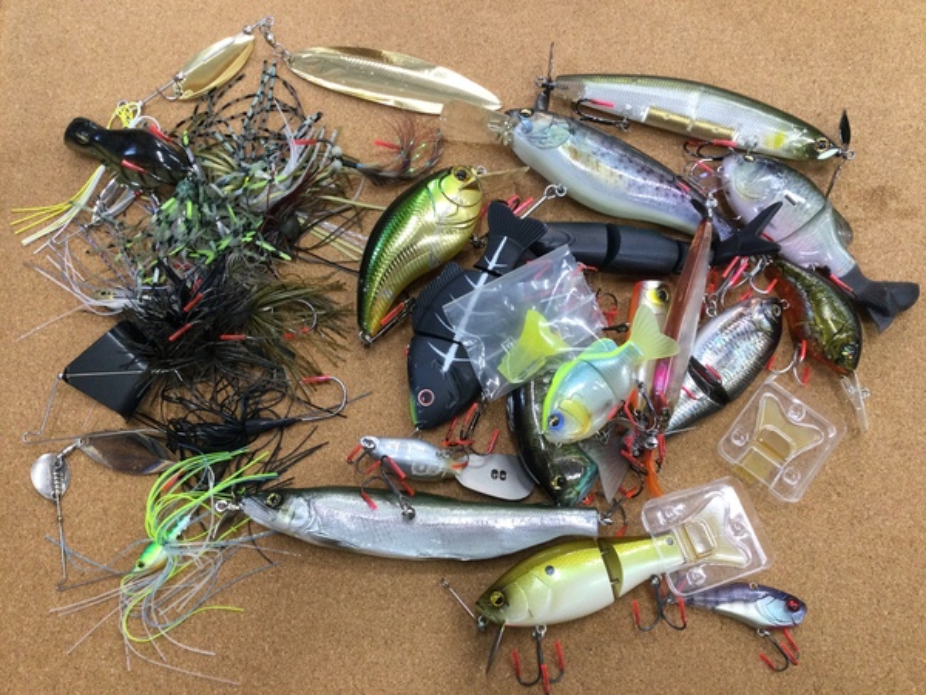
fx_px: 829
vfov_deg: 45.4
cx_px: 463
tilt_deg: -74.8
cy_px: 348
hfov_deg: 58.4
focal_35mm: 31
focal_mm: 3.3
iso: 40
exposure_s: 1/30
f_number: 2.4
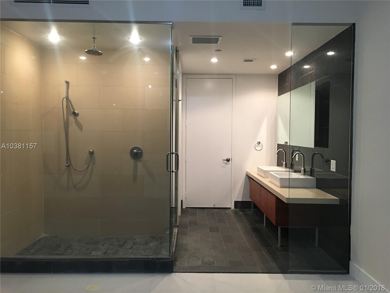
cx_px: 195
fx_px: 327
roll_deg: -0.5
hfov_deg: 61.7
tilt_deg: -1.3
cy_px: 146
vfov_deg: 48.2
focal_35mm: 29
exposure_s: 1/15
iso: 100
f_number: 2.2
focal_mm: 4.15
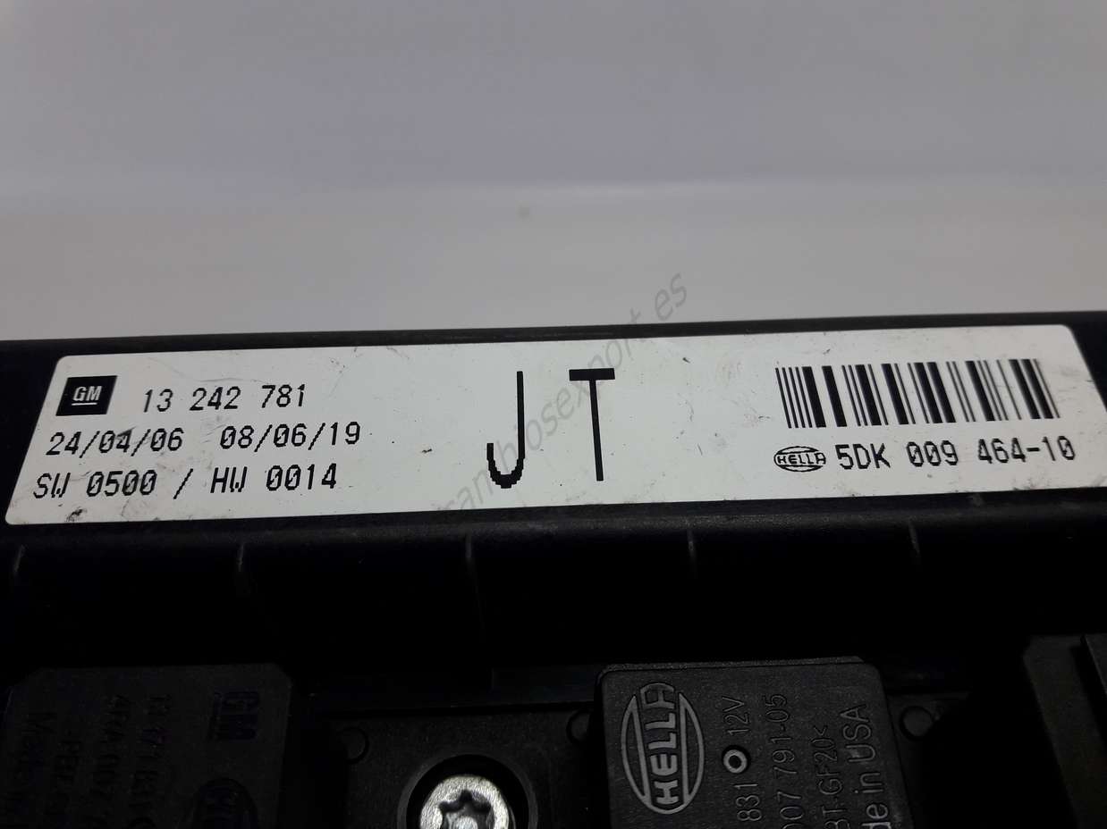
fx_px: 895
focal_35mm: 28
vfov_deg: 49.7
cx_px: 554
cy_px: 414
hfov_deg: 63.5
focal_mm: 3.7
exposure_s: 1/100
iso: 50
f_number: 1.9
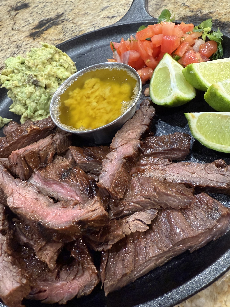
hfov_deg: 56.8
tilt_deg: -46.3
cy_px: 154
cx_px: 115
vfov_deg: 71.6
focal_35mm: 24
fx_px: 213
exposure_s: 1/60
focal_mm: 2.22
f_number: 2.2
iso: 400
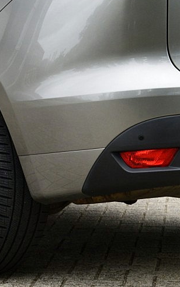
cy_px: 27
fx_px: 1186
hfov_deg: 8.7
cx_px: 42
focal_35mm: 151
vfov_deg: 13.7
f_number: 9
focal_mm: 30
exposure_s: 1/125
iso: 400
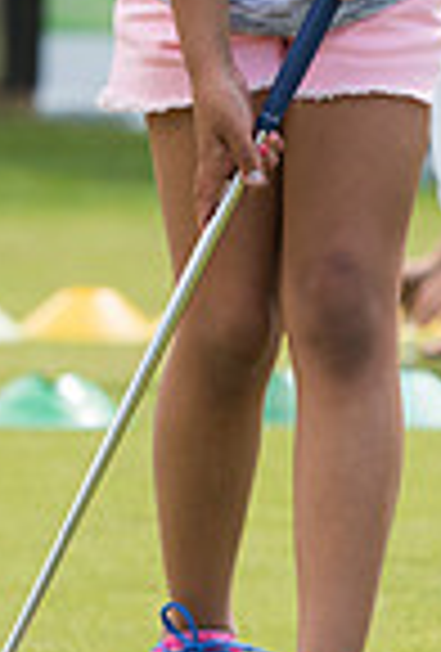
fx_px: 8445
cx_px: 430
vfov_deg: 4.4
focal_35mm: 464
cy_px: 40
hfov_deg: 3.0
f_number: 5
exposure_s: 1/1000
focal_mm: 150
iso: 400
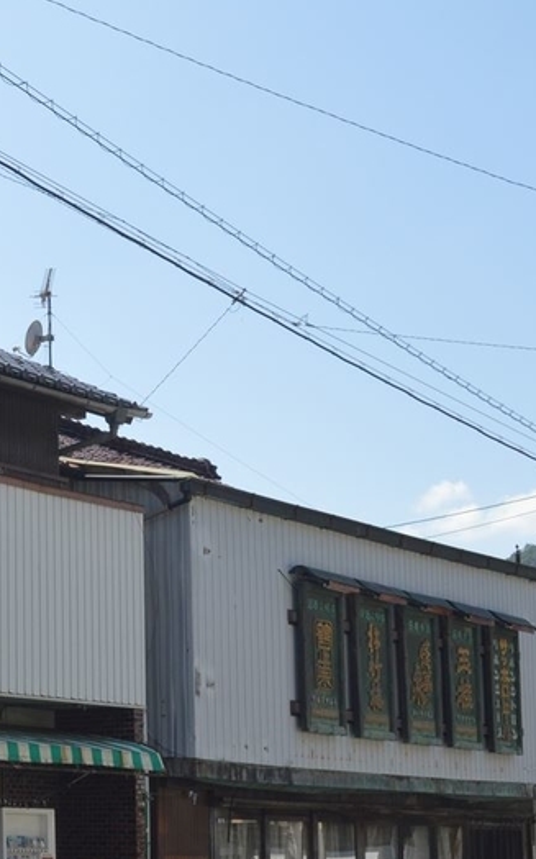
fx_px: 1965
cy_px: 566
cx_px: -323
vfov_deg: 24.5
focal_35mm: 84
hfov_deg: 14.3
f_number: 10
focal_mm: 24
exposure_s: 1/400
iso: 400
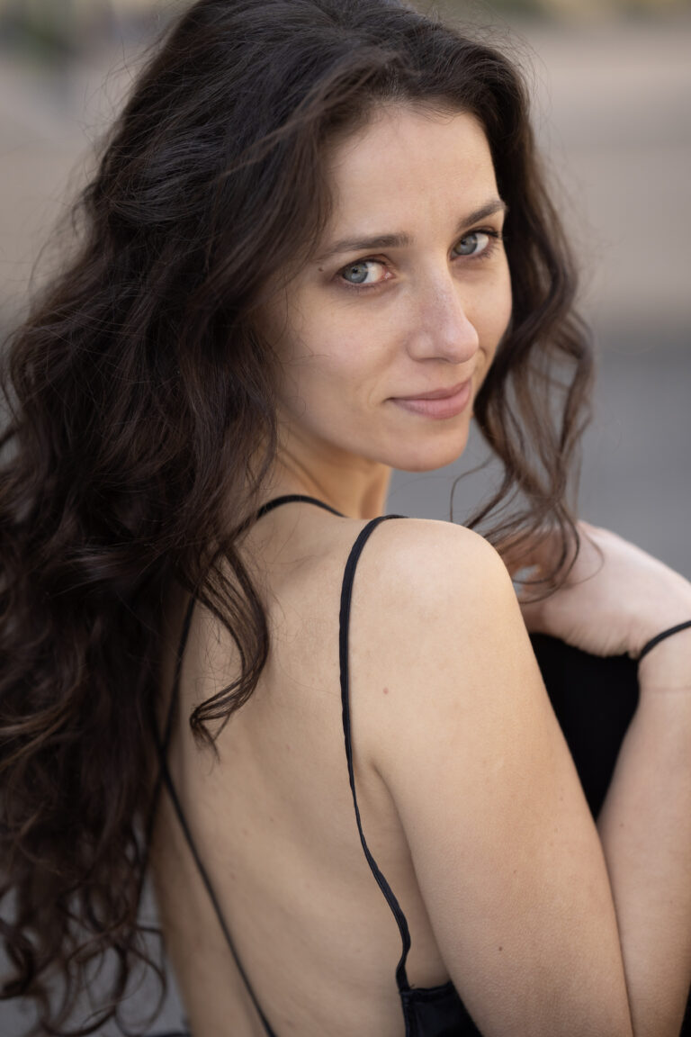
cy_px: 518
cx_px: 346
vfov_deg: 23.9
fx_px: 2447
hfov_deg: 16.1
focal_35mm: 85
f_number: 2
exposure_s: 1/2000
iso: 400
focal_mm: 85
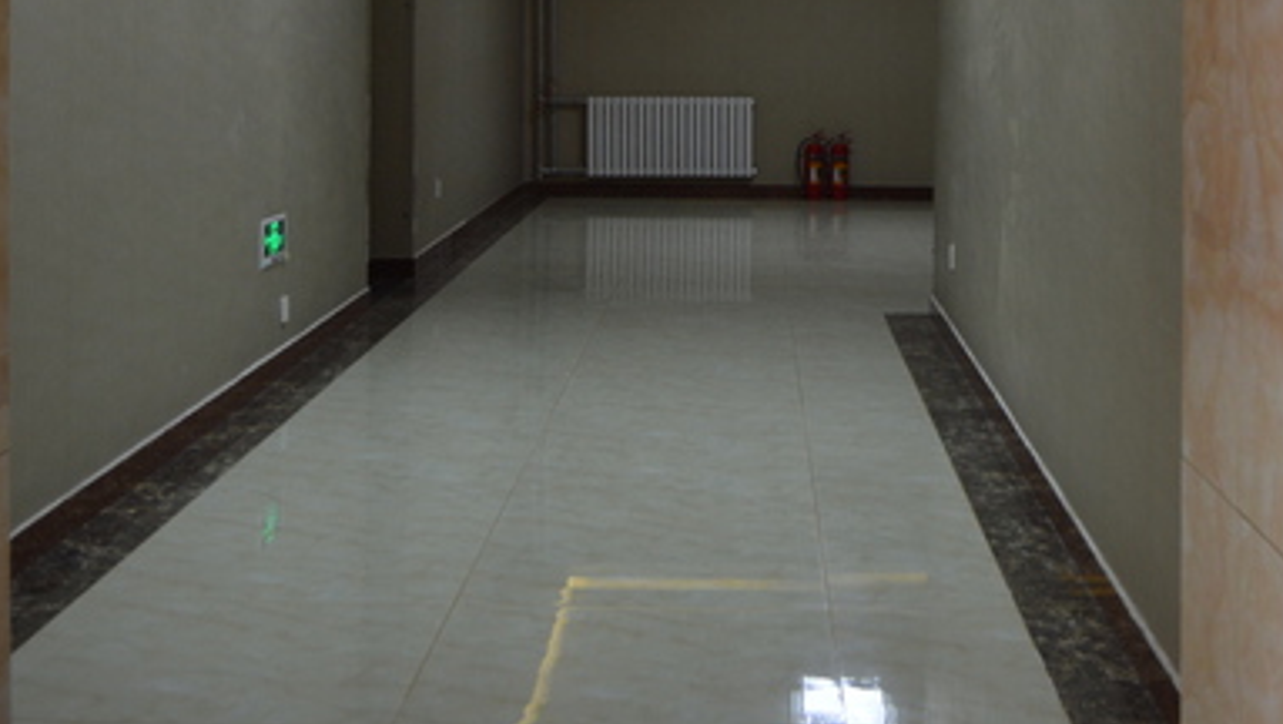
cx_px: 794
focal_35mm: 59
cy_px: -20
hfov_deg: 35.3
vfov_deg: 19.7
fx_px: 2008
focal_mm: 20
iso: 400
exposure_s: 1/60
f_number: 3.5
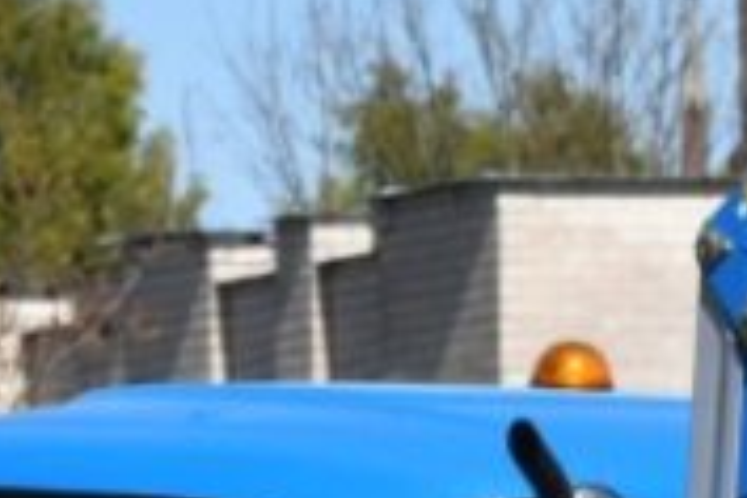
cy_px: 1057
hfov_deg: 2.7
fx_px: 15839
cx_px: 186
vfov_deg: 1.8
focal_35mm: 763
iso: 200
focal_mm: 75
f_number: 10
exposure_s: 1/400
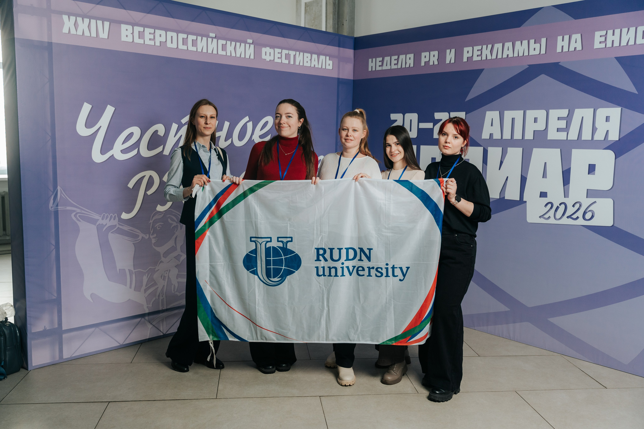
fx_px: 590
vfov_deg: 40.0
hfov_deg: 57.2
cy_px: 214
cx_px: 322
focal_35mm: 33
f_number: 2.8
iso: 640
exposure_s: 1/160
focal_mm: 33
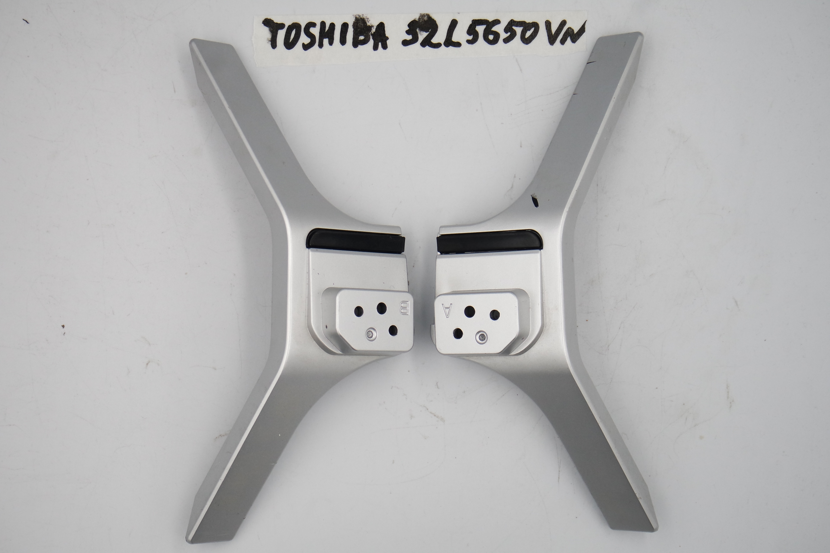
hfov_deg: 38.9
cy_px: 276
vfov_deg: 26.5
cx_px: 415
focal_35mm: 51
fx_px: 1176
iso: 200
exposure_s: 1/125
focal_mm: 19
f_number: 5
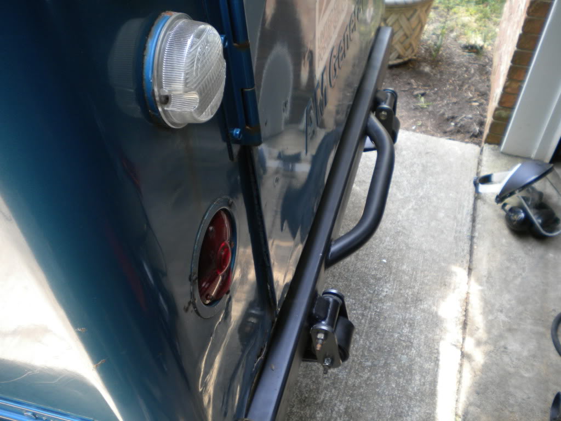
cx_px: 280
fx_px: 567
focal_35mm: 35
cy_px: 210
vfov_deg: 40.7
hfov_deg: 52.6
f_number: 3.1
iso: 111
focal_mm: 6.3
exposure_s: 1/60
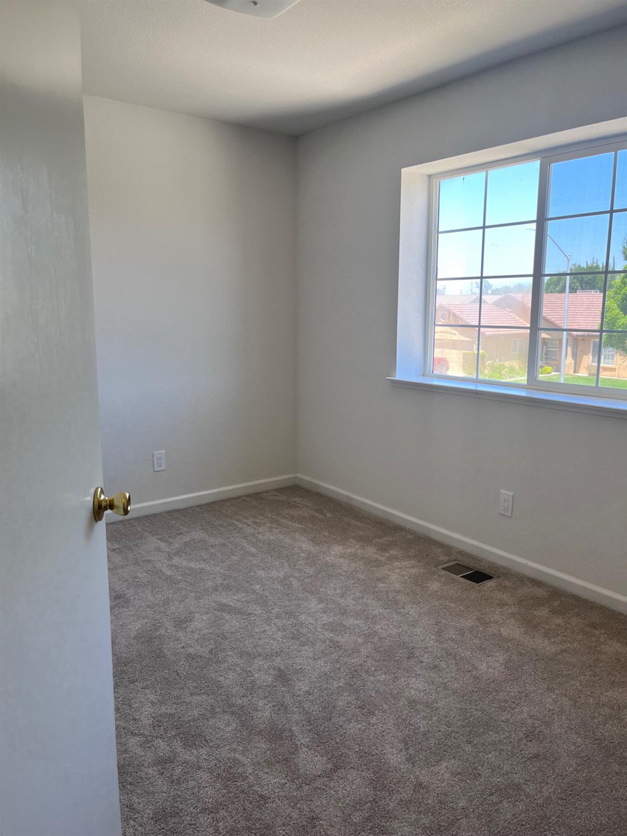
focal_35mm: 26
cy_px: 418
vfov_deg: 67.3
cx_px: 314
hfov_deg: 53.1
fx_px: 628
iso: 50
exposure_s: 1/233
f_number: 1.6
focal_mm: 5.1
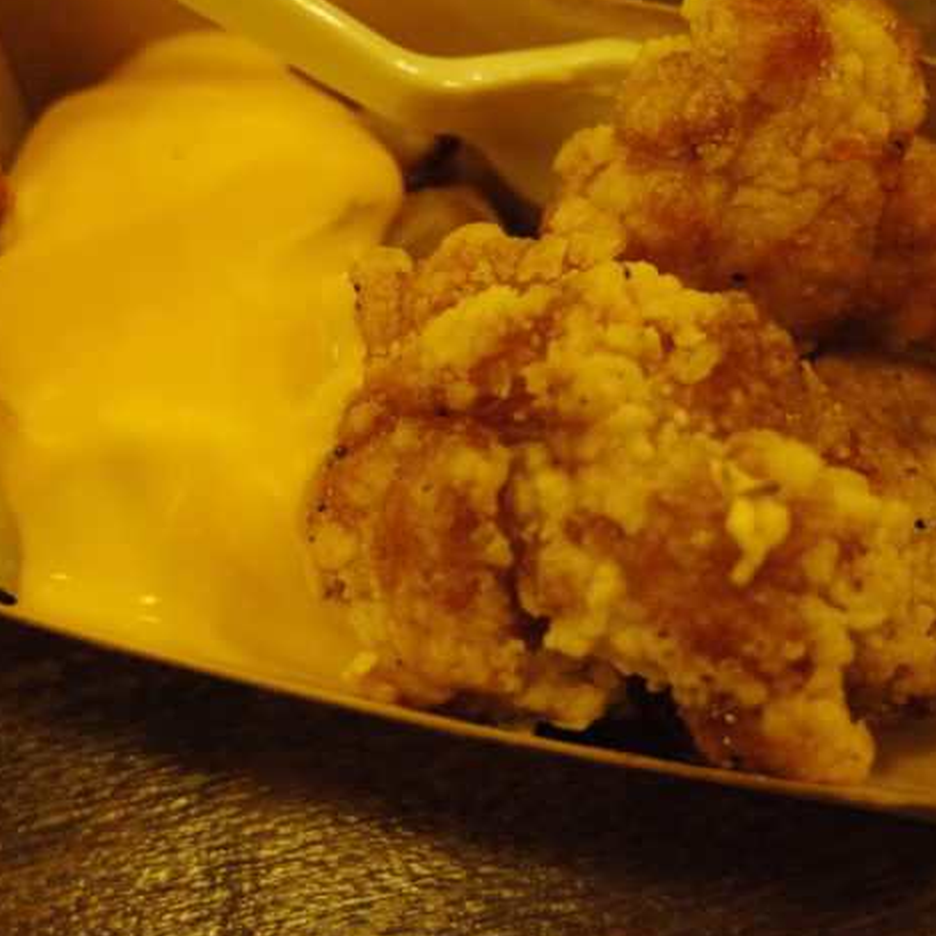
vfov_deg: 32.4
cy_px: 294
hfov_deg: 32.8
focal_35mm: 52
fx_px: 1591
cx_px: 466
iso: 3200
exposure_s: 1/13
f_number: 2.8
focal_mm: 18.3
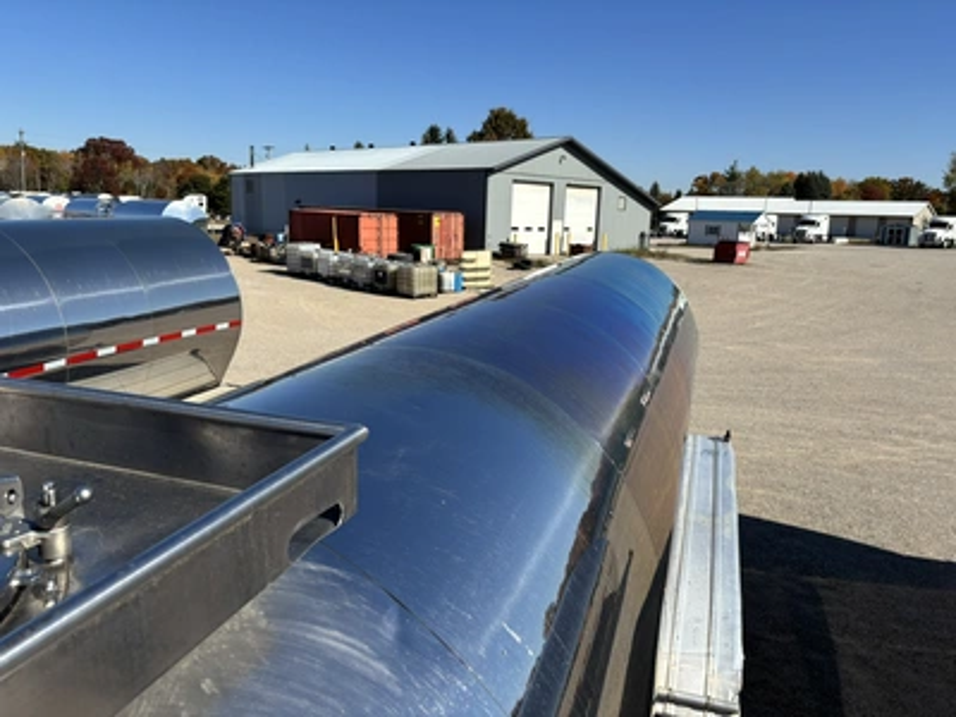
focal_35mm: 26
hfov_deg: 67.3
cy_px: 358
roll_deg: -1.7
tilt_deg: -13.1
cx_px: 478
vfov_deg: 53.1
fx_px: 718
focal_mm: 5.96
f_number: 1.6
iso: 50
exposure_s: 1/3937
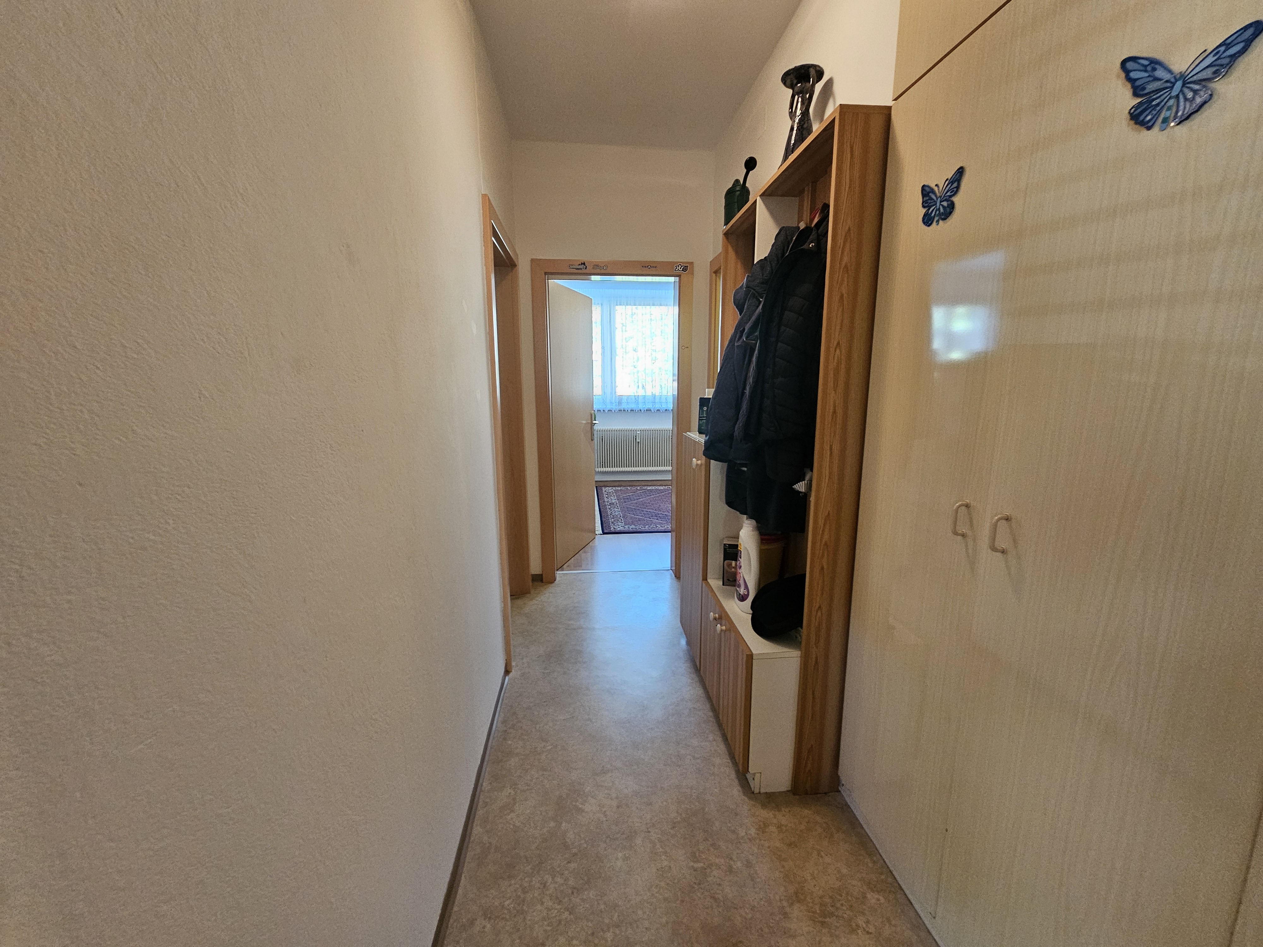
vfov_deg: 89.9
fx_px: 474
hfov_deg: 106.2
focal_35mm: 13
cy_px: 474
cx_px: 632
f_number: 2.2
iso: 500
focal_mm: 2.2
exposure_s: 1/33.3
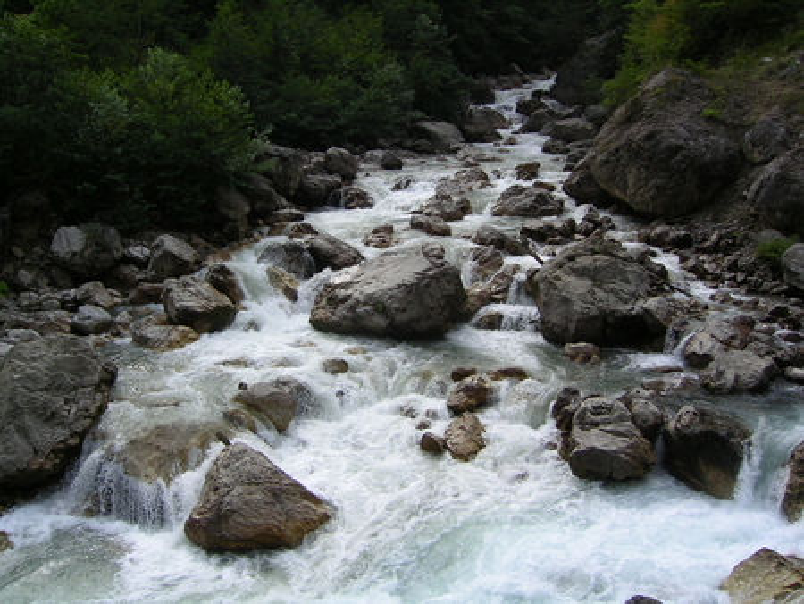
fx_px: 837
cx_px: 402
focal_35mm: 36
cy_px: 302
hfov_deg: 51.3
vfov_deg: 39.7
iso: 50
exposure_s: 1/226
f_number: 4.8
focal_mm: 5.6
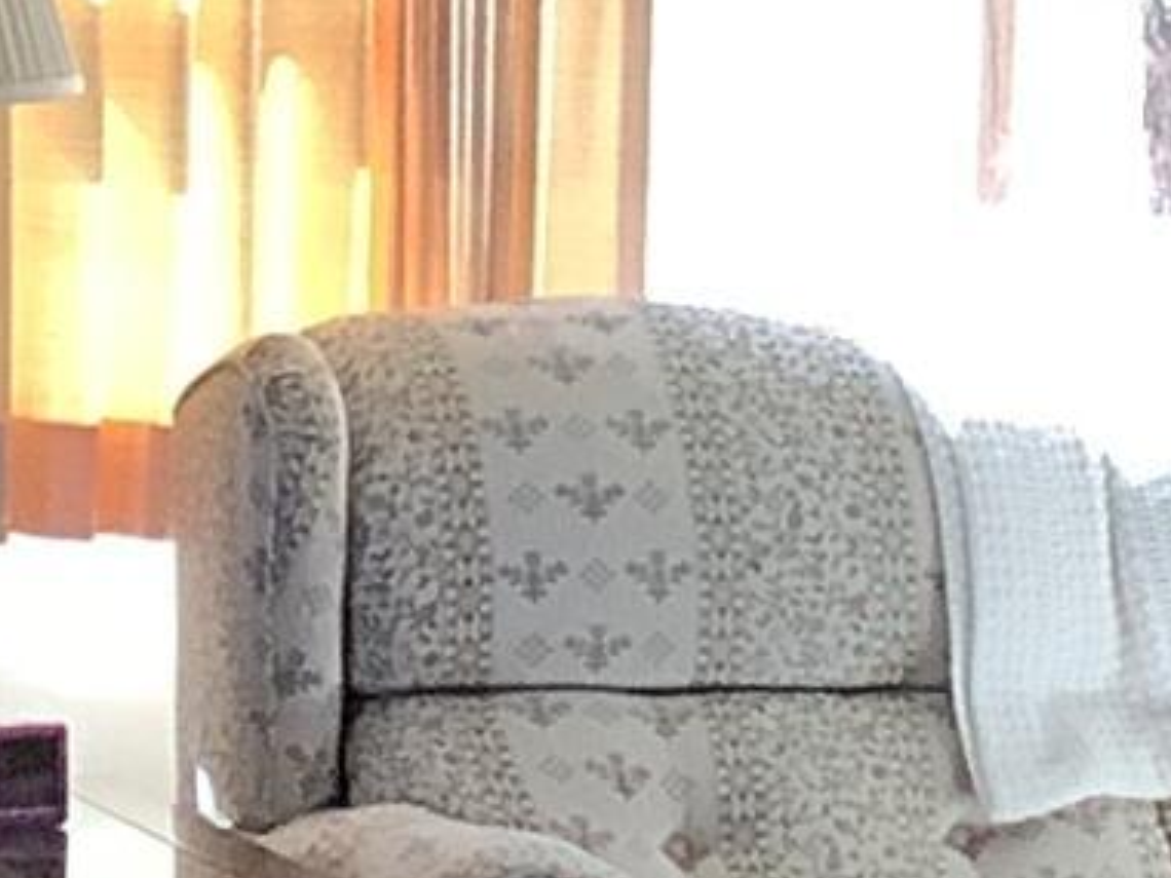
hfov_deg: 8.1
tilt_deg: -2.2
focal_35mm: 245
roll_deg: -0.3
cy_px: -290
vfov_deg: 6.0
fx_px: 8288
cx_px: 1038
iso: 80
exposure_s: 1/120
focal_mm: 3.3
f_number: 2.4
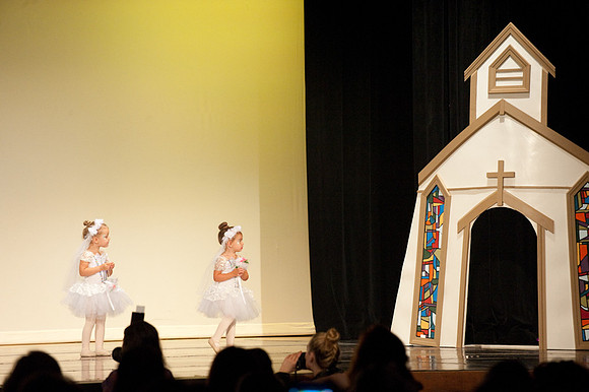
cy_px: 196
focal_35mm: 200
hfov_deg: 10.3
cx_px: 294
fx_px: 3270
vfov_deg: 6.9
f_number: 4
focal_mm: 200
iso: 3200
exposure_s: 1/200
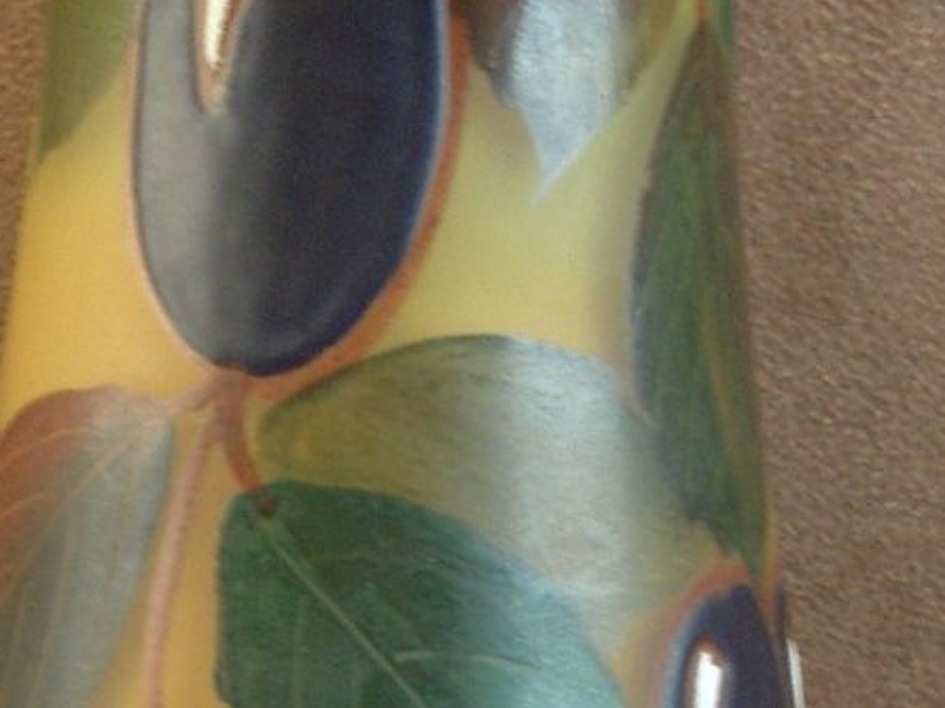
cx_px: 447
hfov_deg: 11.8
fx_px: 4557
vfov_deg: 8.9
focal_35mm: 167
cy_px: 602
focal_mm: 10.2
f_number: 3.5
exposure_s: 1/25
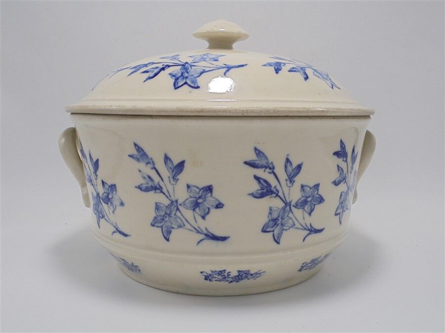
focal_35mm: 34
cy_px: 166
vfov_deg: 41.8
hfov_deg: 54.0
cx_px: 222
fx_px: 437
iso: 100
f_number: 4
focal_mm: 6.1
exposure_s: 1/80
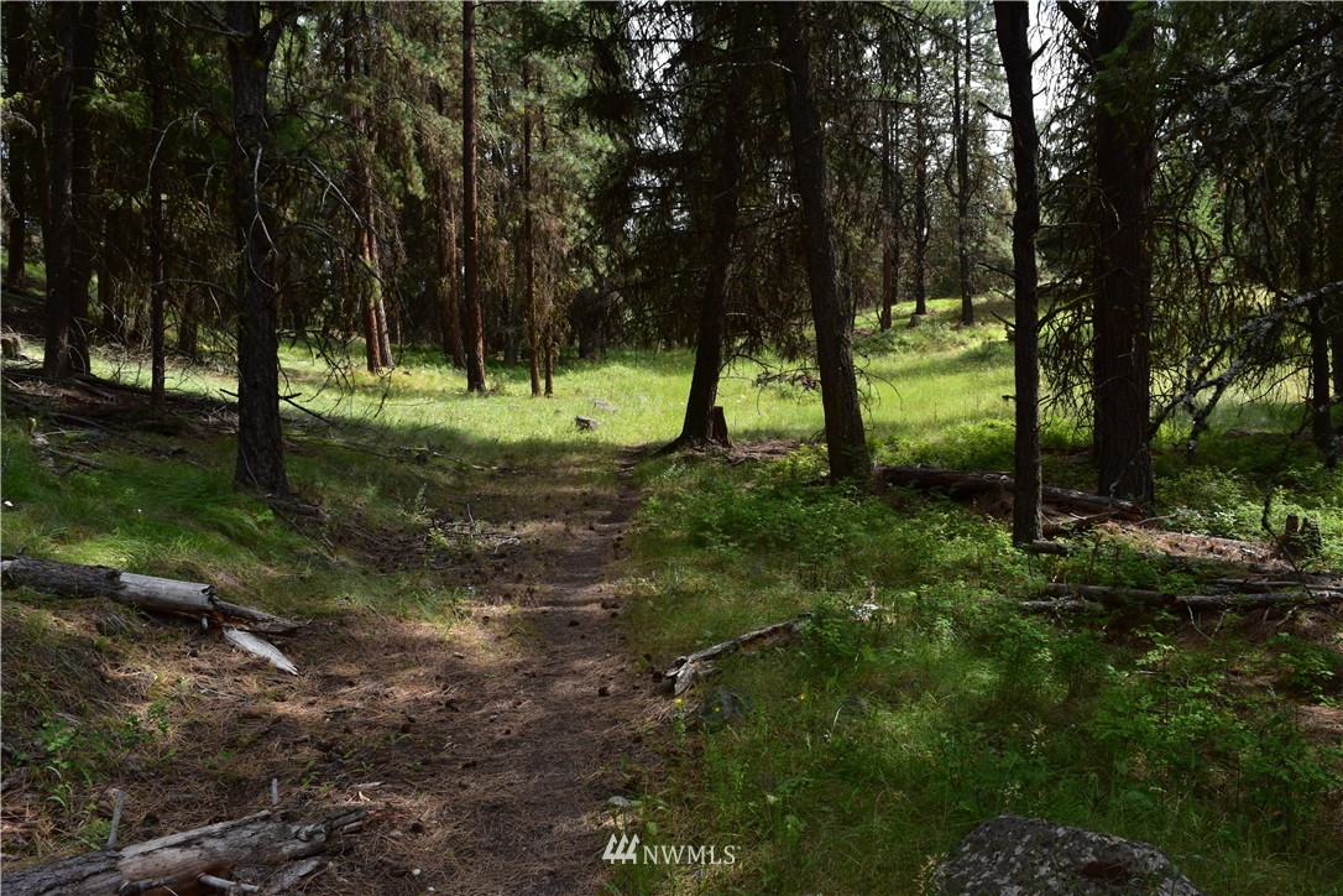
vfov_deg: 47.9
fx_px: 1007
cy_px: 448
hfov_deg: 67.4
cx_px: 672
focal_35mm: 27
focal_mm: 18
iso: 400
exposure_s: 1/250
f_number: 10
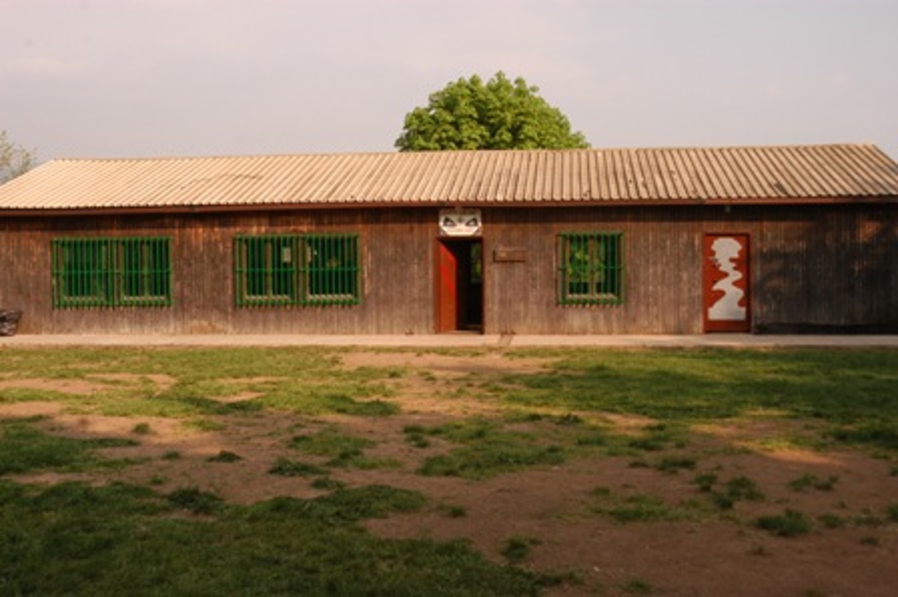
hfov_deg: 43.6
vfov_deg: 29.8
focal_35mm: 45
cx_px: 449
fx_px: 1122
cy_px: 298
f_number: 5.6
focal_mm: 30
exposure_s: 1/800
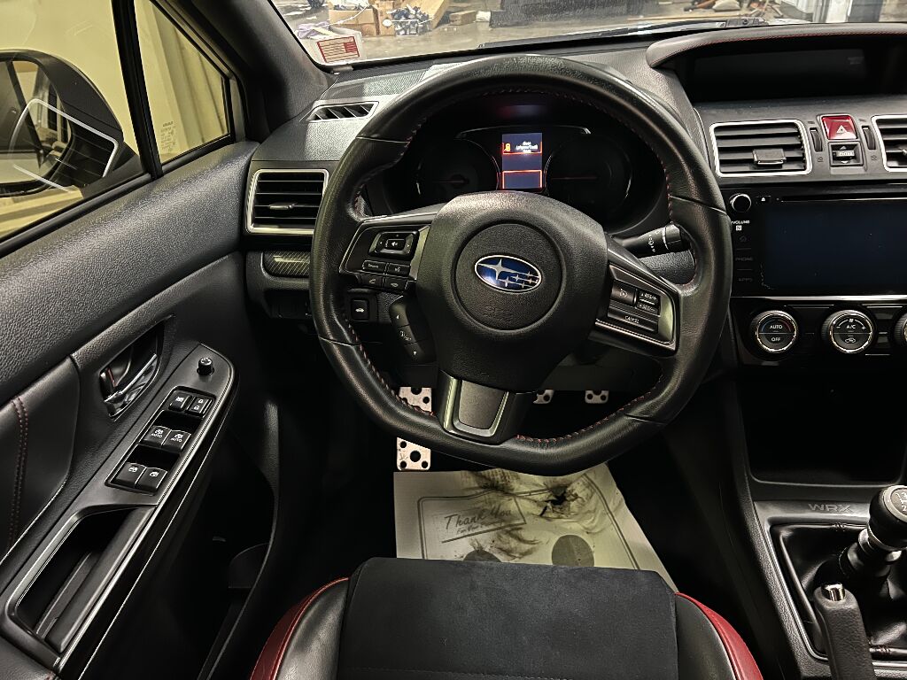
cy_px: 340
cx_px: 454
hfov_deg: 67.3
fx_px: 681
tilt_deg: -30.8
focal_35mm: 26
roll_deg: +4.6
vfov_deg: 53.1
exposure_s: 1/20
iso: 1000
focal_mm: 5.7
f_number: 1.5
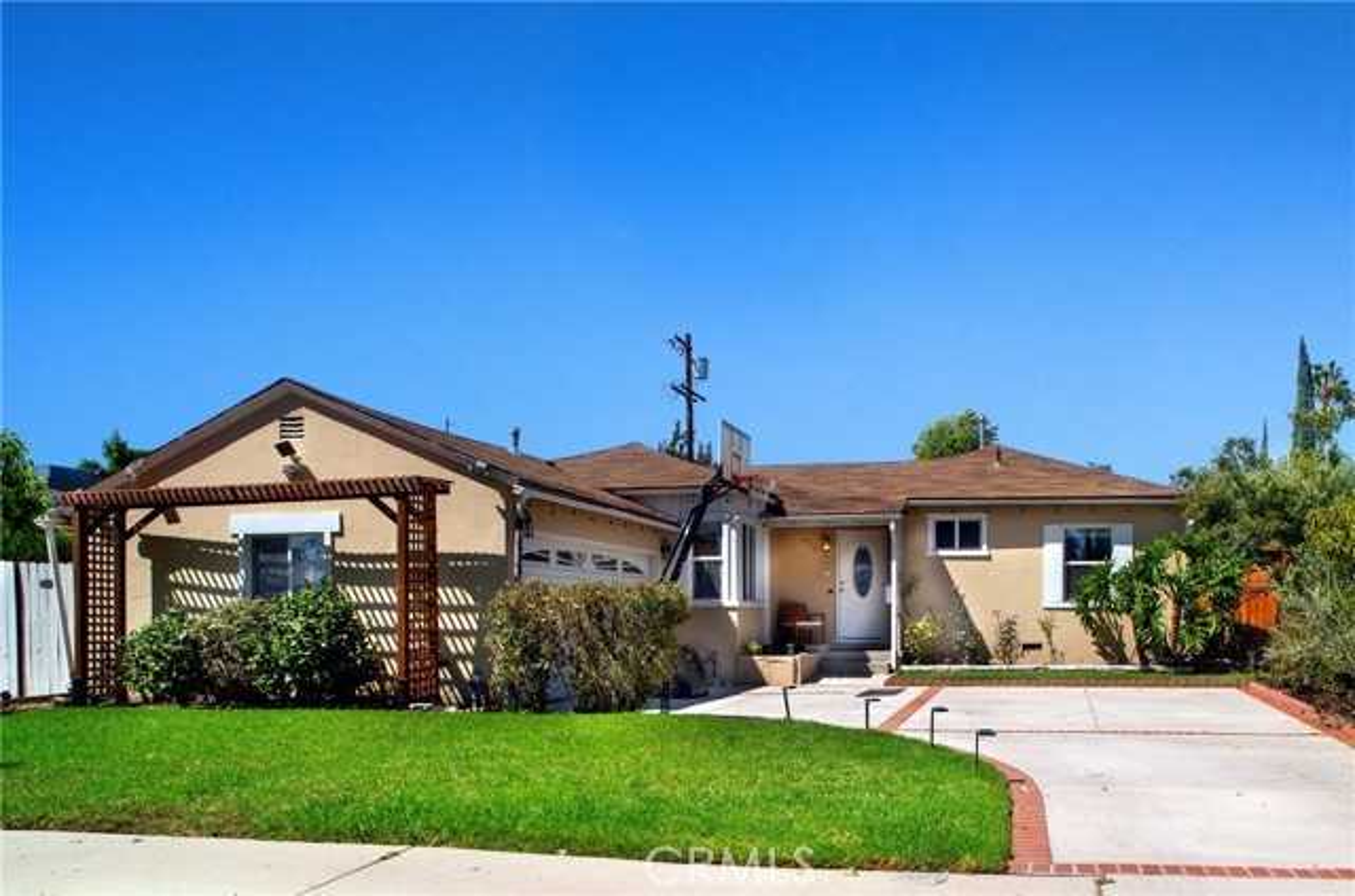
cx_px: 678
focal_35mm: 20
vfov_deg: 61.6
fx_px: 751
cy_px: 448
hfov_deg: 84.1
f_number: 8
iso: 160
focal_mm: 20
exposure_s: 1/640
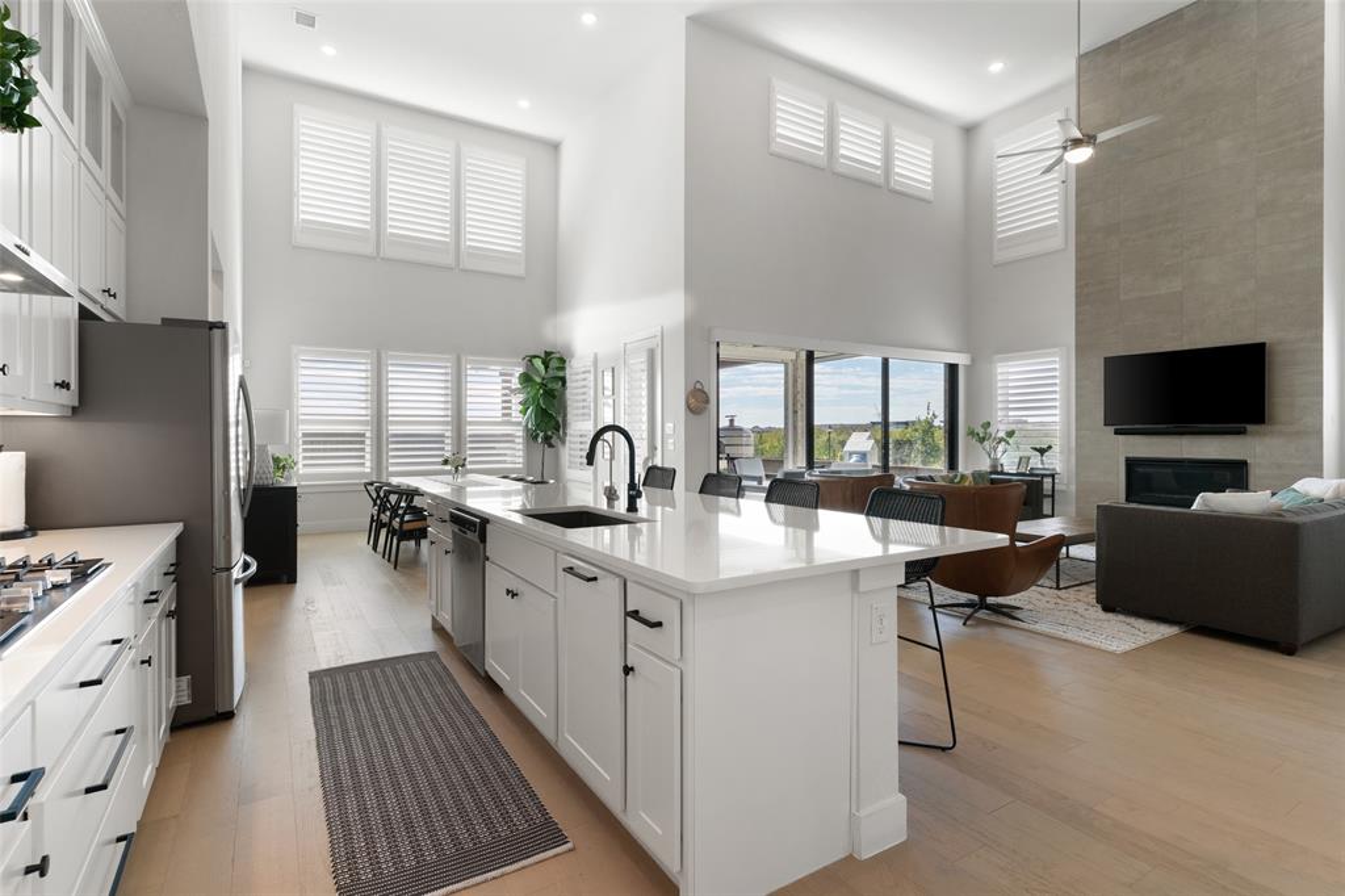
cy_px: 448
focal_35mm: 17
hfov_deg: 93.3
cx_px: 672
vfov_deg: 70.4
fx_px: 635
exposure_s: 1/3
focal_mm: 17
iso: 400
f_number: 10
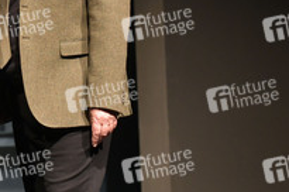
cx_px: -20
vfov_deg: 5.9
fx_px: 1851
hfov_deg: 8.9
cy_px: -10
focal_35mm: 231
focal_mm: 105
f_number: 5.6
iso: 2500
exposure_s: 1/200
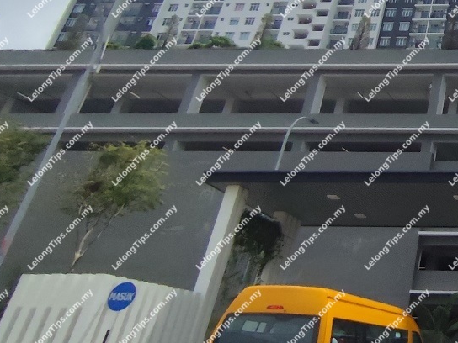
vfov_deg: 30.7
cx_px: 549
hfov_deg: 34.9
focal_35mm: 43
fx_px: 569
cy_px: -16
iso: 50
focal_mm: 1.65
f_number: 2.2
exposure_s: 1/6139
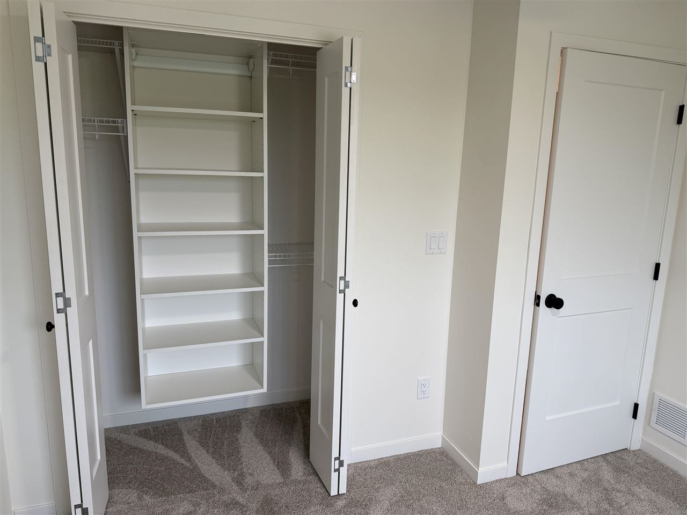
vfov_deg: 56.8
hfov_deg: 71.6
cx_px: 344
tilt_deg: -9.9
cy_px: 258
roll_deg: -1.2
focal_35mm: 24
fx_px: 476
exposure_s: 1/101
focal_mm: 6.76
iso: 125
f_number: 1.78
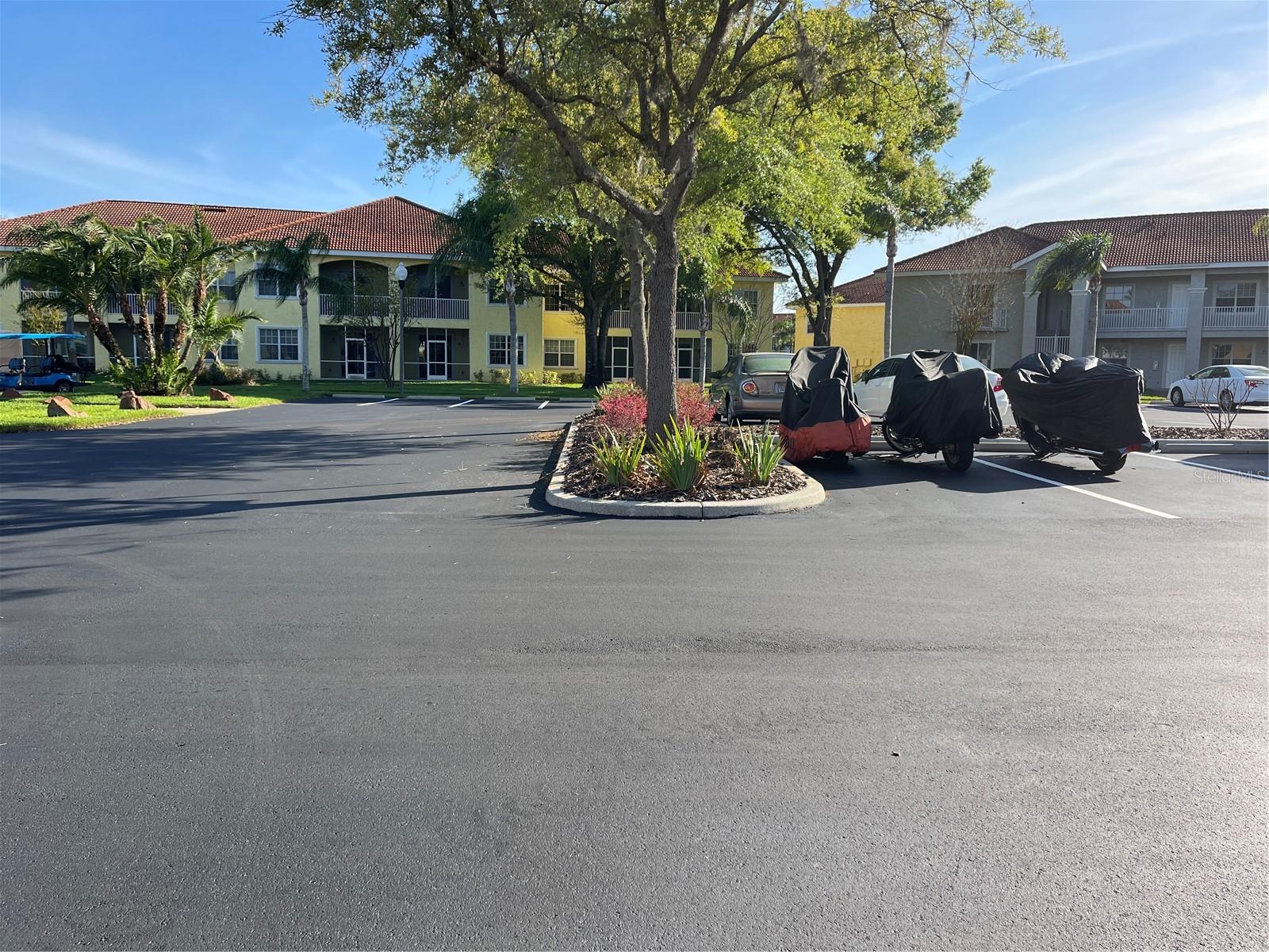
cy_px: 476
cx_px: 634
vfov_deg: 54.9
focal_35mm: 25
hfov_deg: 69.4
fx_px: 916
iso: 32
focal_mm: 5.1
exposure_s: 1/1294
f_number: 1.6
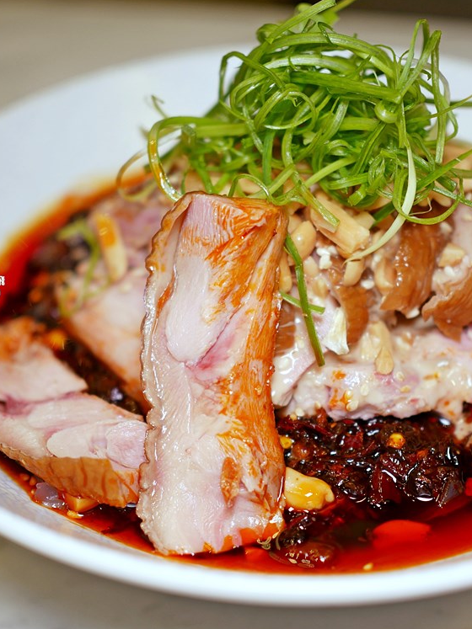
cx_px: 262
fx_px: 1218
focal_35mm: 67
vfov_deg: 29.0
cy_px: 314
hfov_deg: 21.9
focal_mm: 25
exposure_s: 1/160
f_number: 1.8
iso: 200
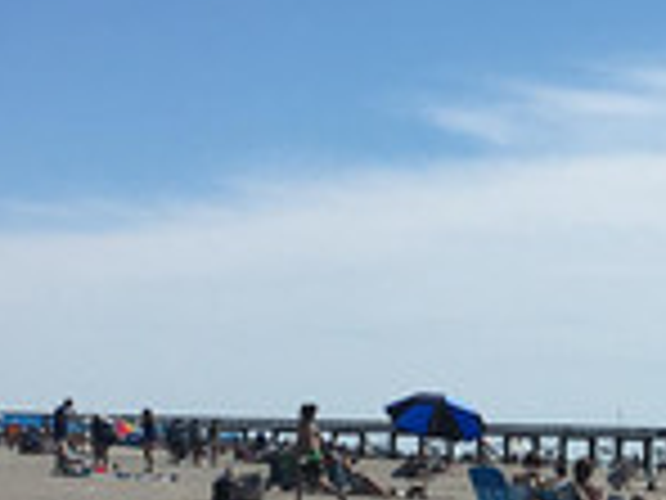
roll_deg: -0.7
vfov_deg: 11.7
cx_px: 716
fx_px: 2405
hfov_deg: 15.4
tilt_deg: -4.6
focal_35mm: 125
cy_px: 505
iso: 25
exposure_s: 1/5128
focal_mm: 4.15
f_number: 2.2
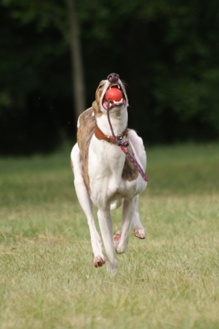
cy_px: 164
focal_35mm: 450
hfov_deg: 3.1
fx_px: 4106
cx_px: 110
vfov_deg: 4.6
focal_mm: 300
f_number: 5.6
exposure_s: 1/500
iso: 320
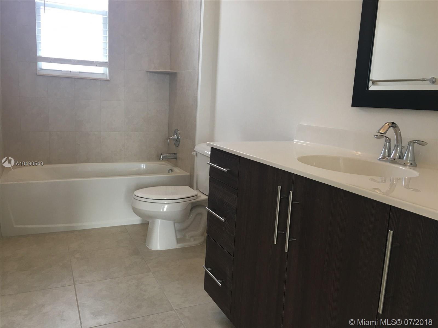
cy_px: 164
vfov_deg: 48.2
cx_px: 219
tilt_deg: -7.7
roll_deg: -2.3
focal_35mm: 29
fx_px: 367
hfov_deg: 61.7
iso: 32
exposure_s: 1/15
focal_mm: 4.15
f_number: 2.2
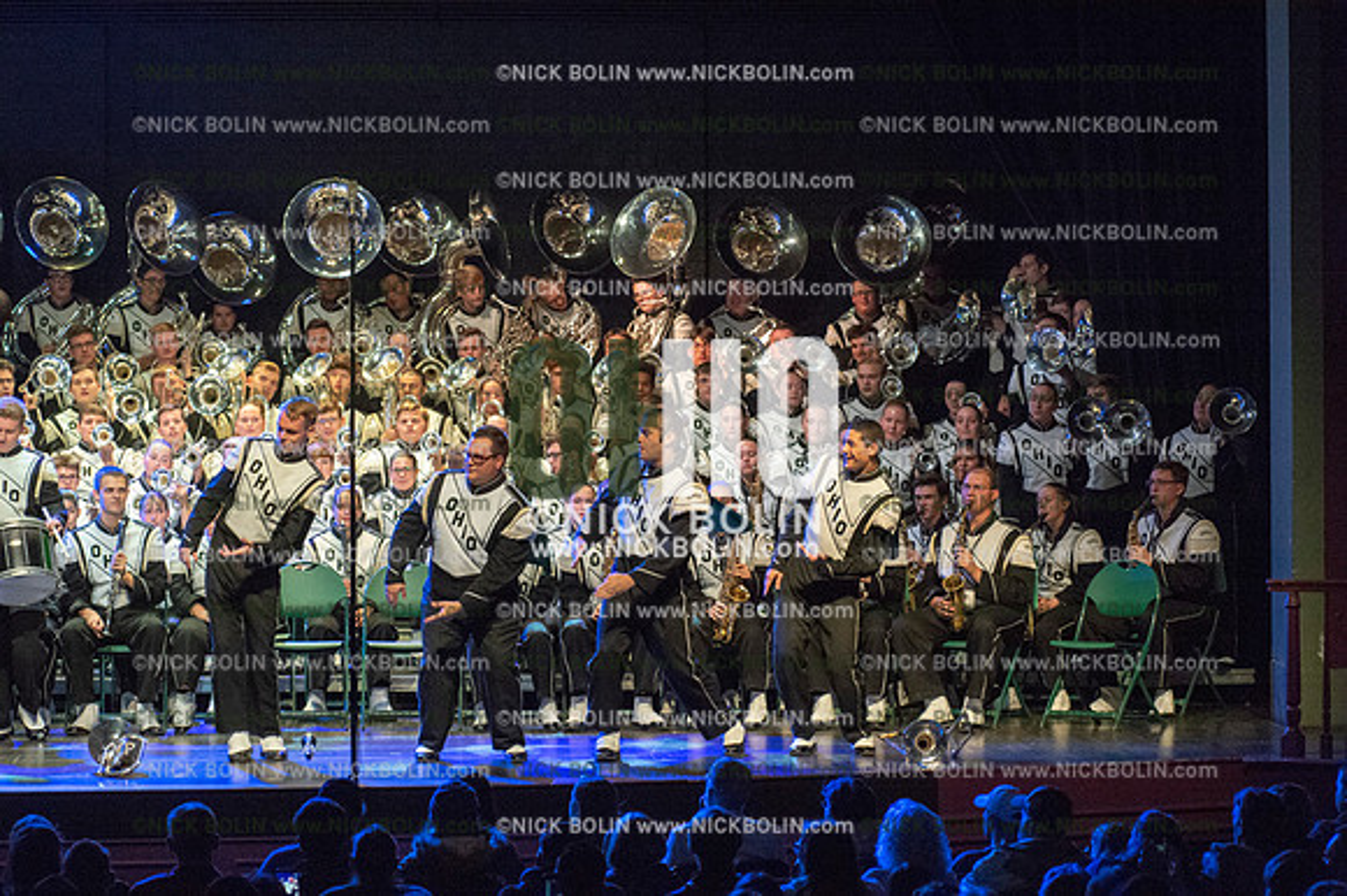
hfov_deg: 14.7
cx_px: 674
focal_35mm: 140
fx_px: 5235
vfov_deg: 9.8
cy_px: 448
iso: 8000
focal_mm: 140
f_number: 5.6
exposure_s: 1/400
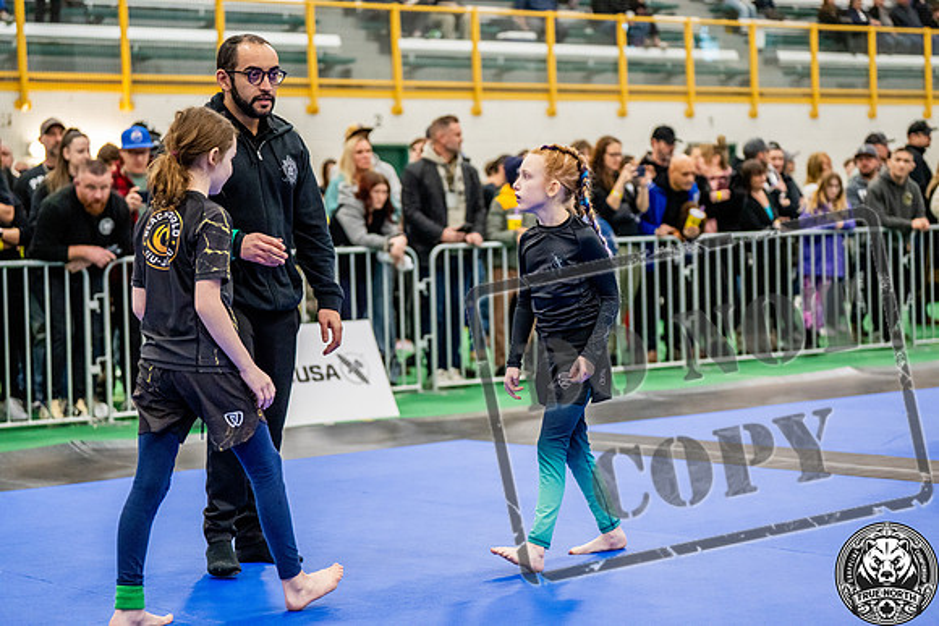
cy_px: 313
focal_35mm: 79
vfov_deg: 17.3
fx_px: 2061
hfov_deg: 25.7
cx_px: 470
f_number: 2.8
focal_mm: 79
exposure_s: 1/500
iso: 5000
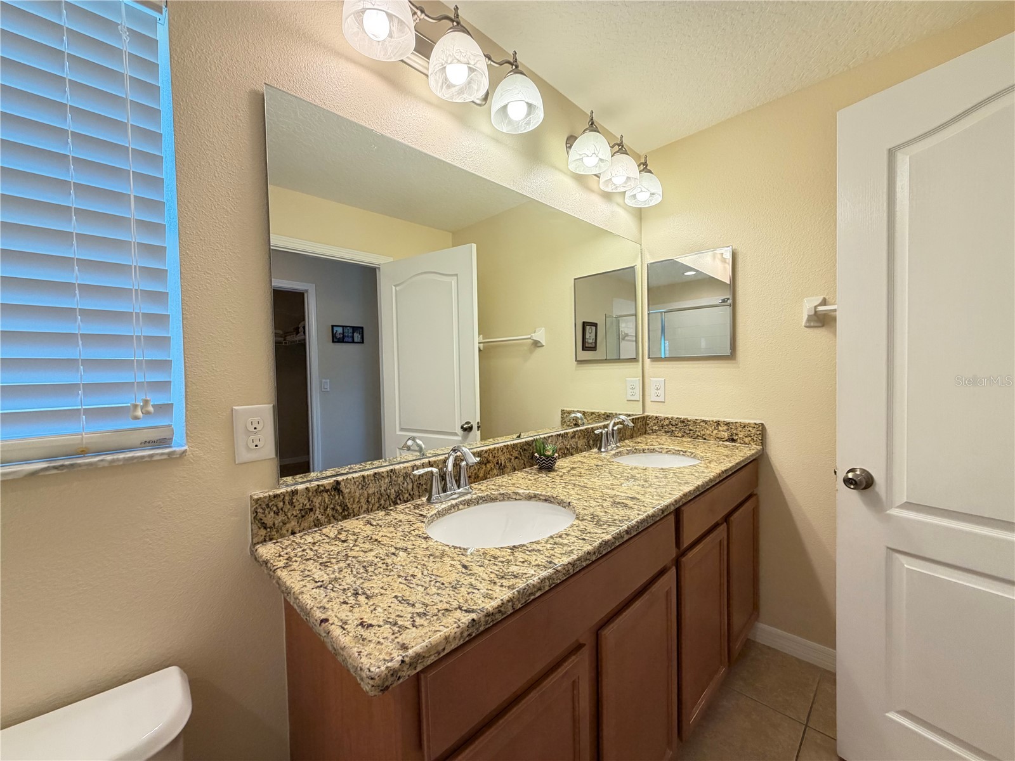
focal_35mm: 14
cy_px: 380
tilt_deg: +0.7
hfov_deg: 102.1
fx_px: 411
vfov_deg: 85.7
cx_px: 508
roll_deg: +1.3
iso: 200
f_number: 2.2
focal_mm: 2.22
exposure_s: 1/60
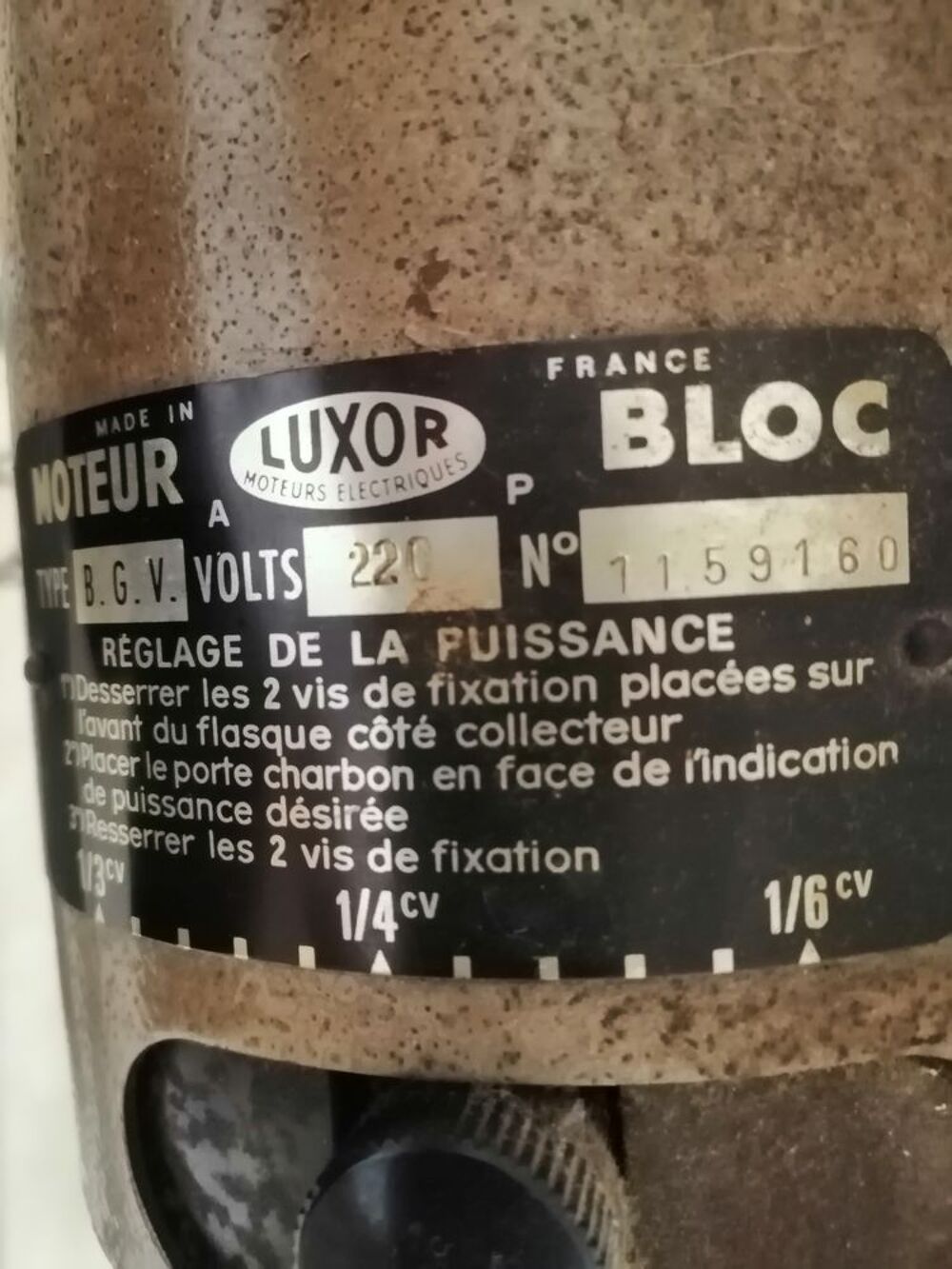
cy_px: 634
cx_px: 476
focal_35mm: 26
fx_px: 953
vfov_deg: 67.3
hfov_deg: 53.1
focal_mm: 3.62
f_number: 1.8
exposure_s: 1/15
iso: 800
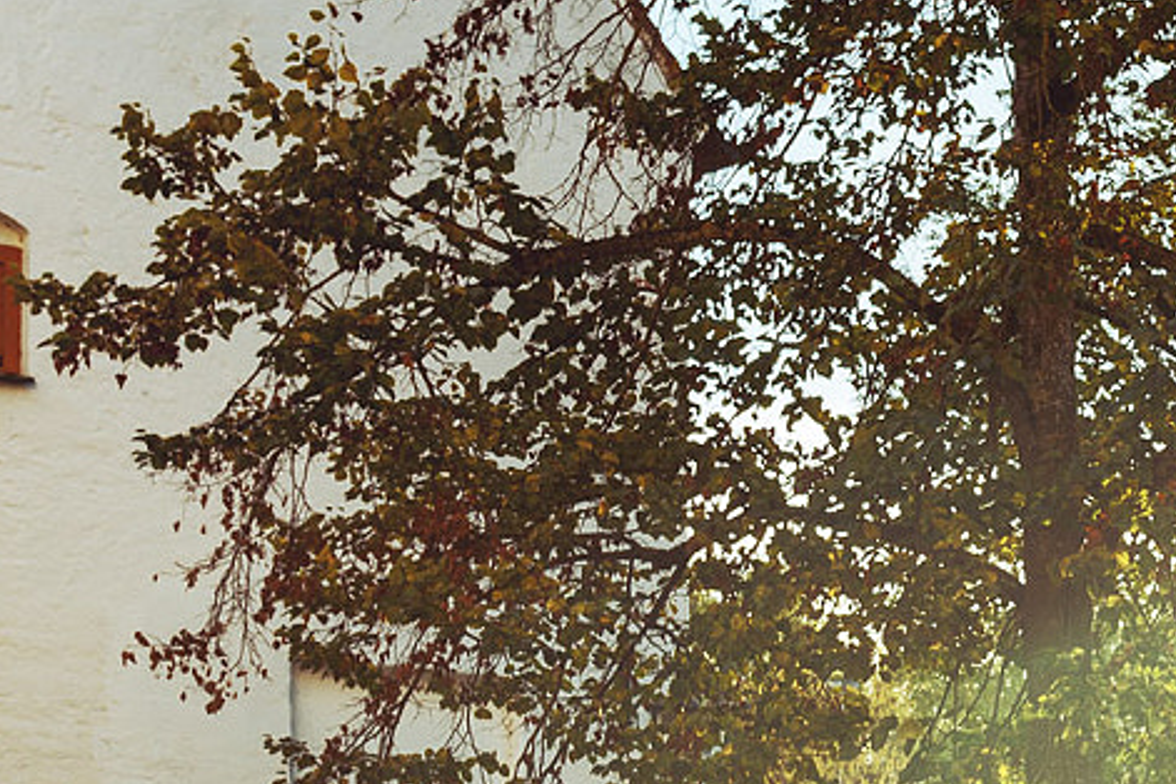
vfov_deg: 11.3
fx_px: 3887
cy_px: 964
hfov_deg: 15.6
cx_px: 1875
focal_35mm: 119
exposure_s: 1/13
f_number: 8
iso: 100
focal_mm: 35
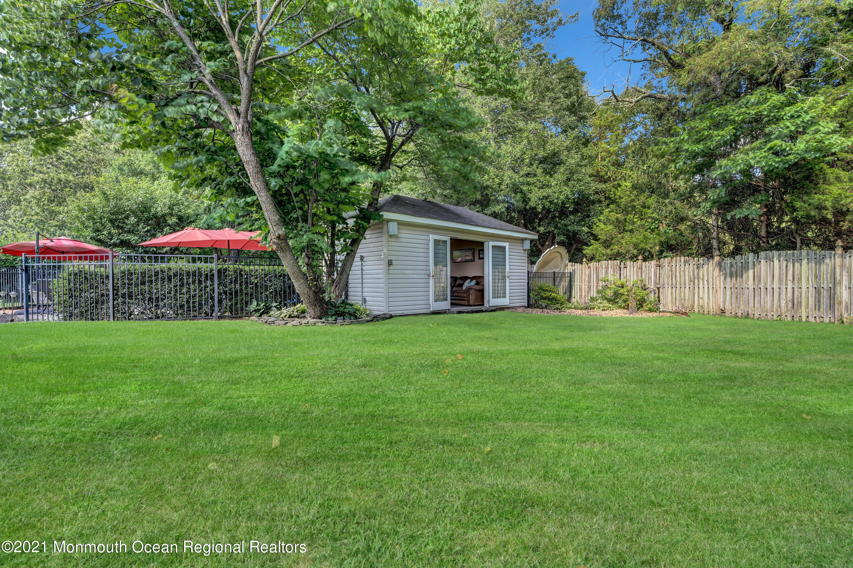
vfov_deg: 73.7
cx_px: 426
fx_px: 379
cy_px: 284
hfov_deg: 96.7
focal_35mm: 16
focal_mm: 16
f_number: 8
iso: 100
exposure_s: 1/25
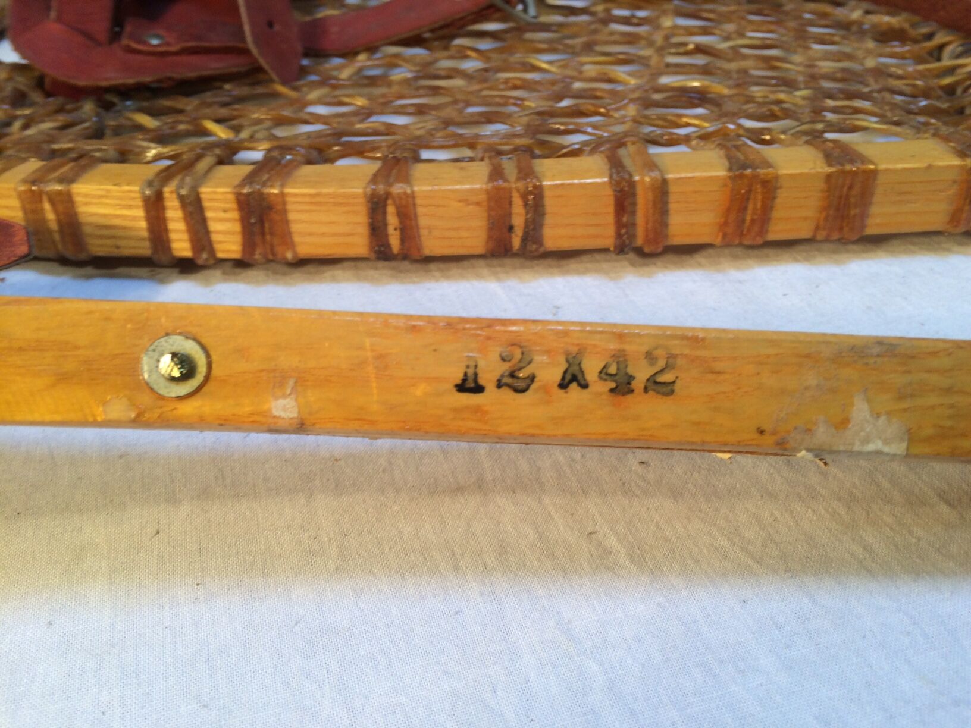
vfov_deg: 48.2
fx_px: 813
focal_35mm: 29
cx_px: 486
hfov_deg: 61.7
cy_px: 364
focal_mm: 4.15
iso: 40
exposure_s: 1/50
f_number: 2.2
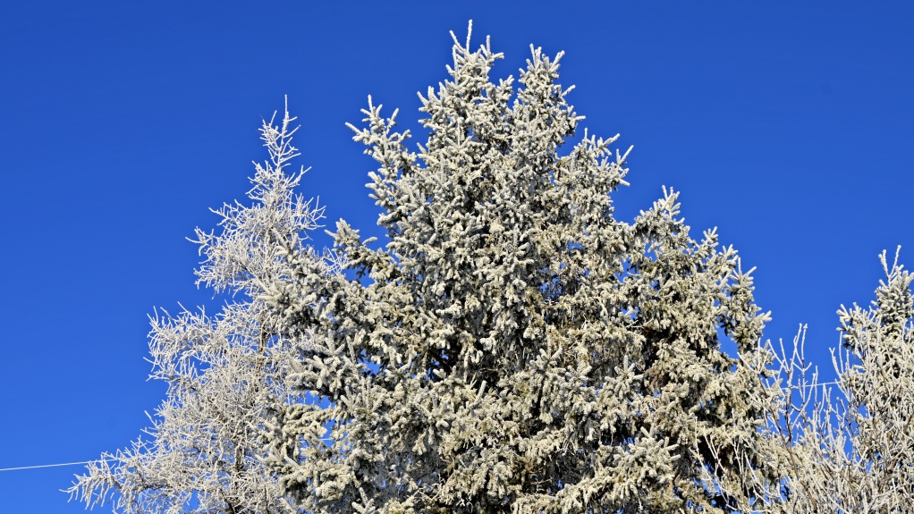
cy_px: 297
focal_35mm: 42
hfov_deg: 48.4
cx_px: 457
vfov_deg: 28.3
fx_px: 1018
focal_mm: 40
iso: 64
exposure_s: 1/250
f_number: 8
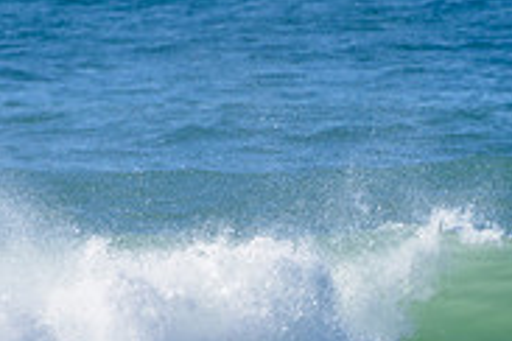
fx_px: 24958
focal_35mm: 1755
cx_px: 104
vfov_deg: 0.8
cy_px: 400
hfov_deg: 1.2
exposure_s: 1/2000
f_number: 5.6
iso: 200
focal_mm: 500
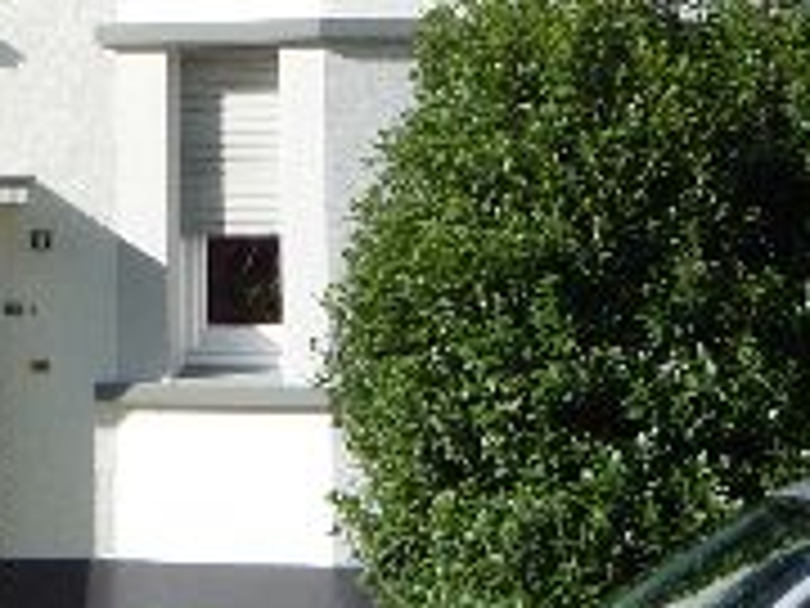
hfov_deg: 14.4
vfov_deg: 10.9
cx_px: -126
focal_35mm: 133
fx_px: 3112
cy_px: -167
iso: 100
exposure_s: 1/400
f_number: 5
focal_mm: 5.2
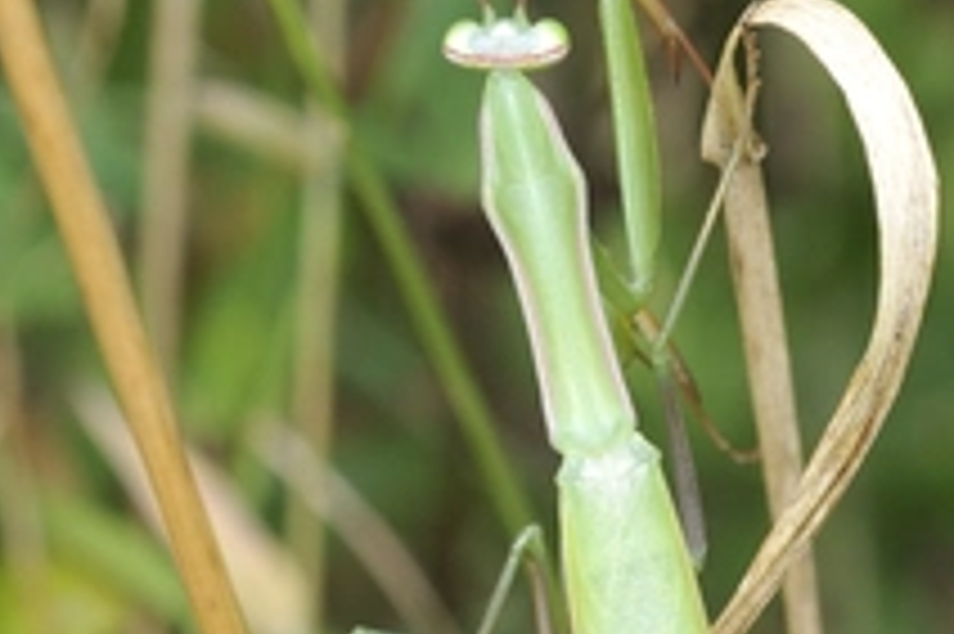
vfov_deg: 2.9
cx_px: 666
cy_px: 569
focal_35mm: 476
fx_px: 12591
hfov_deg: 4.3
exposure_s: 1/250
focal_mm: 105
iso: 400
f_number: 13
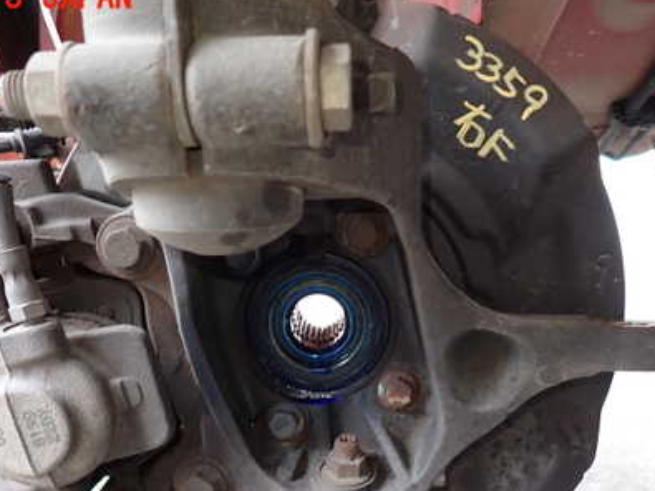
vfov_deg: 37.0
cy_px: 350
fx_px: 719
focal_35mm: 38
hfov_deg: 49.0
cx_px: 328
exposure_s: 1/40
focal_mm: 4.5
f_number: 2
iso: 200
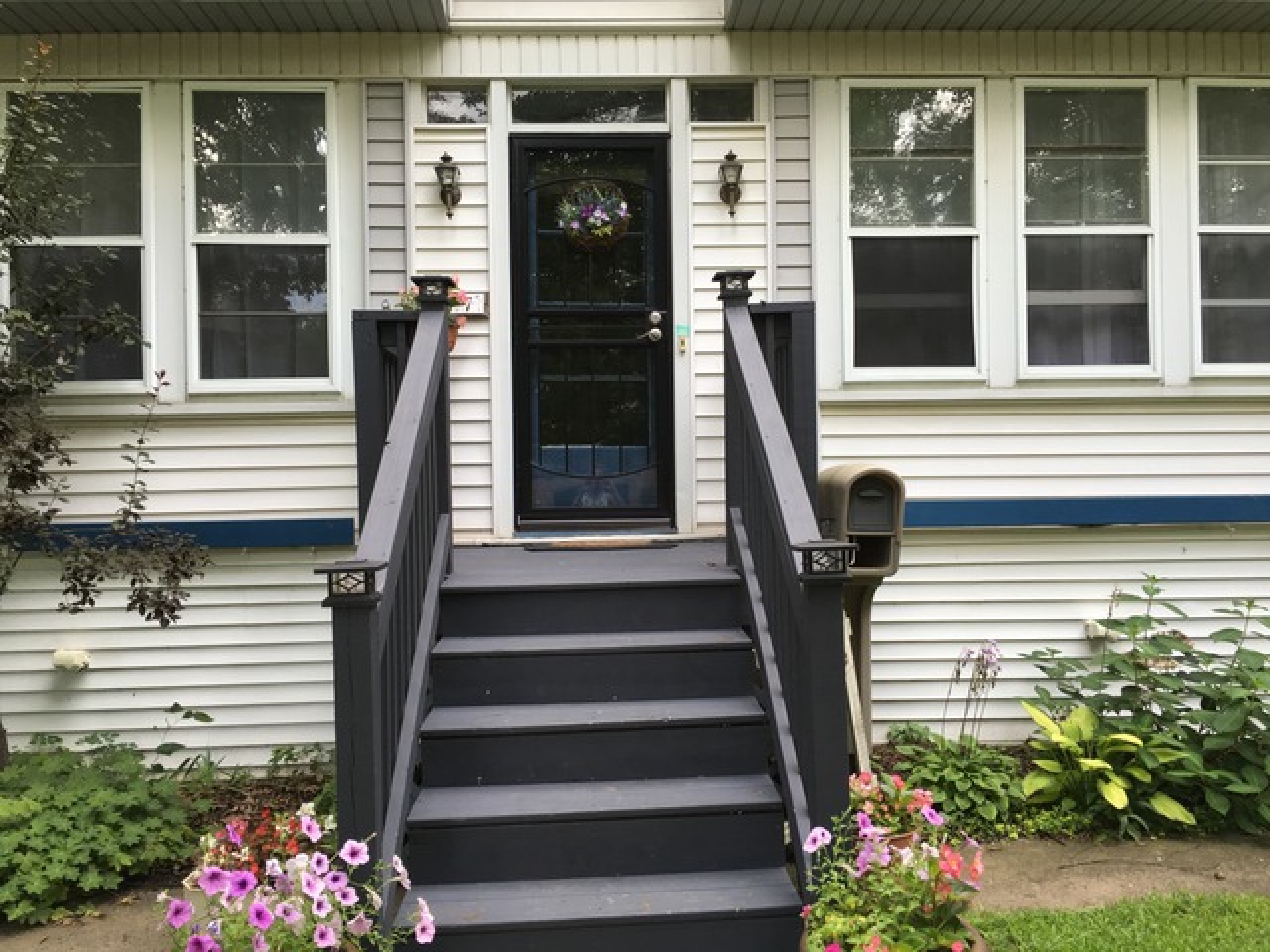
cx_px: 635
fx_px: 1064
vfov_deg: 48.2
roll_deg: +1.2
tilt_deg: -0.3
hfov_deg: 61.7
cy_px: 476
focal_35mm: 29
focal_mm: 4.15
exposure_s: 1/120
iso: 40
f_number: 2.2
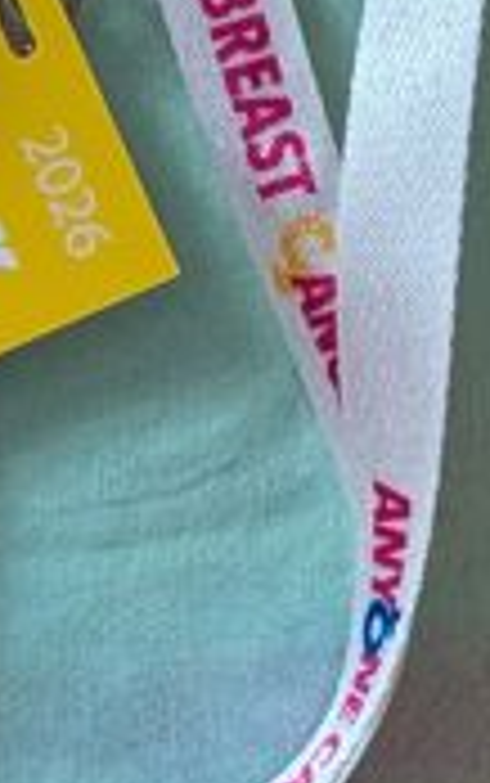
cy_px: 94
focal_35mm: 150
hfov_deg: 8.7
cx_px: -112
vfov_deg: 13.8
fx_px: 3200
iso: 180
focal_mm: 4.53
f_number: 1.7
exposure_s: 1/25
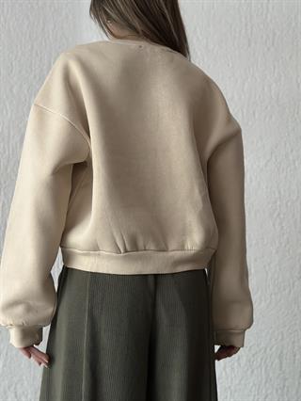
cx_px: 150
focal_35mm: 48
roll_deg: +0.2
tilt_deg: +2.8
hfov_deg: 30.3
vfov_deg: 39.6
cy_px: 200
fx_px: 556
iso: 640
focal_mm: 6.86
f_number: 1.78
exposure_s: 1/40
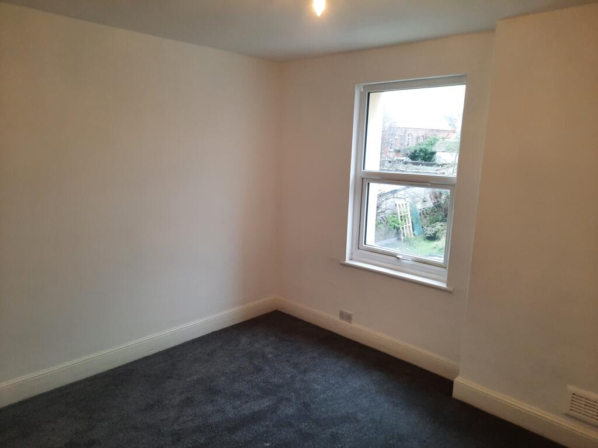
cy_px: 224
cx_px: 299
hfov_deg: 69.4
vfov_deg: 54.9
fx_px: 432
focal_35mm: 25
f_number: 2
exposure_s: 1/50
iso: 200
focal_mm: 4.6
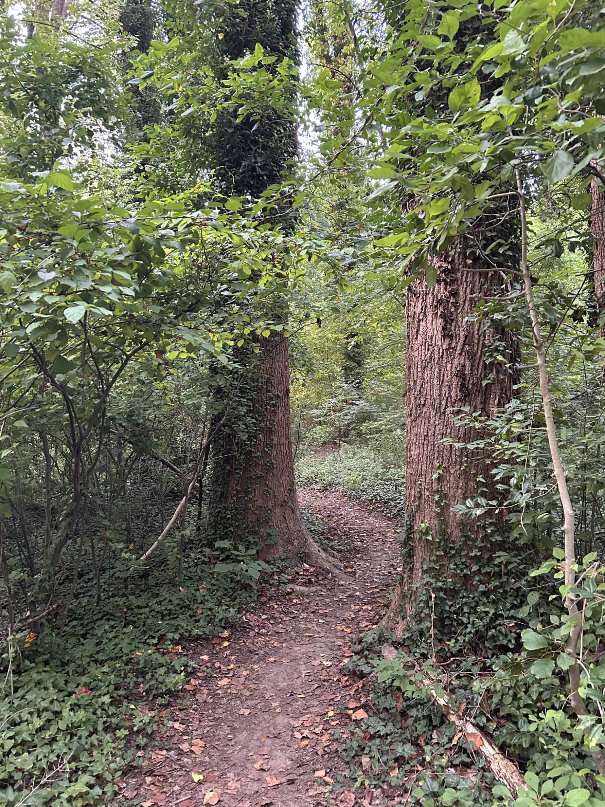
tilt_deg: +1.4
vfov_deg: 65.3
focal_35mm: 27
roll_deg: +0.8
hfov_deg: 51.4
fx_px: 629
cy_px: 389
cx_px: 310
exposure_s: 1/43
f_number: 1.5
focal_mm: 5.7
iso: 500
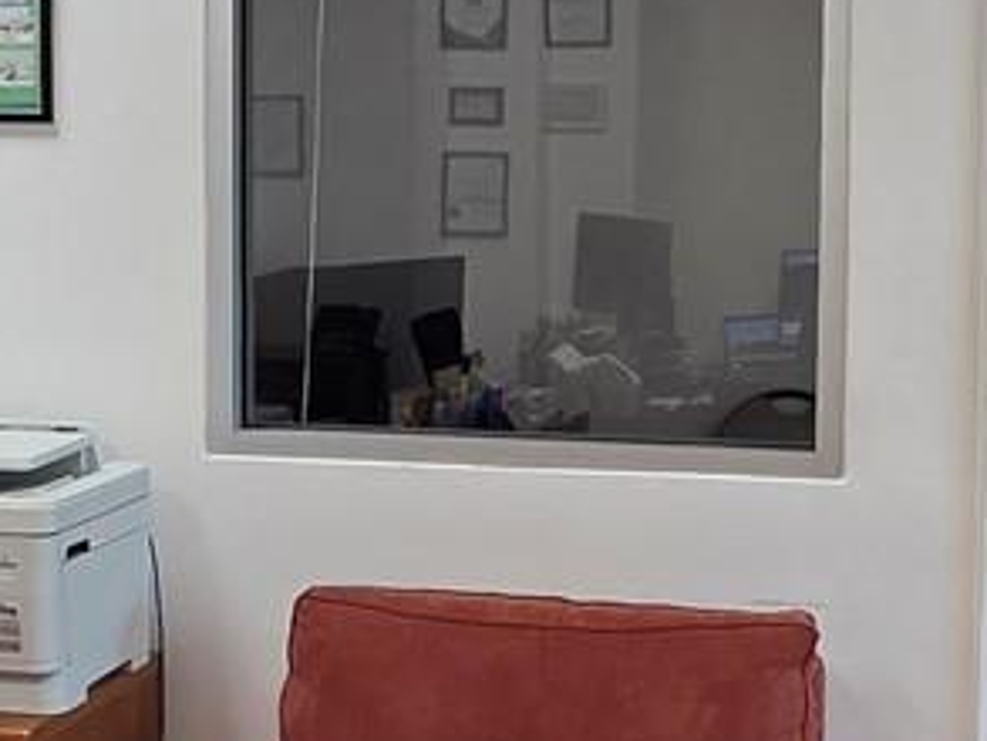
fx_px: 2025
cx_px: 509
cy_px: 222
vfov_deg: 20.6
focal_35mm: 71
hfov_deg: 27.4
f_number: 2.2
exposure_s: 1/120
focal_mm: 2.2
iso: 160
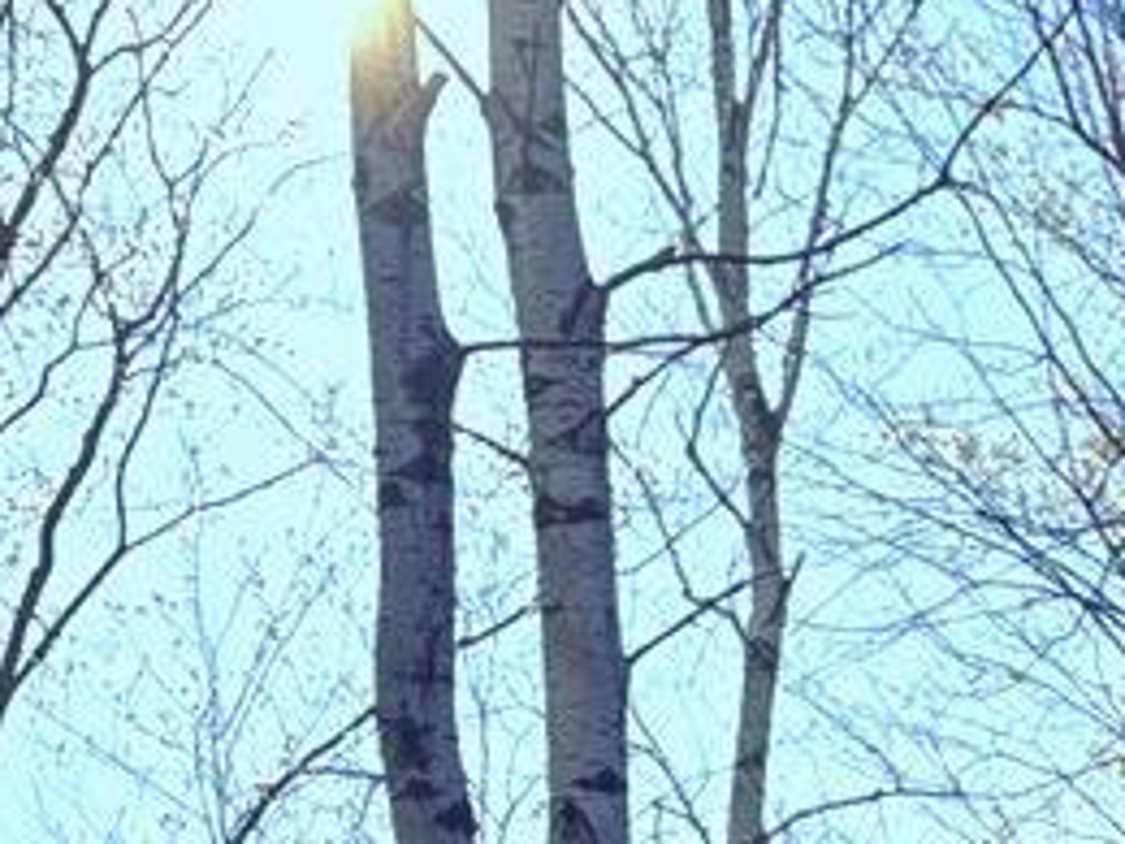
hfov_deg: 11.6
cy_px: 1987
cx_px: 1852
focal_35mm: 160
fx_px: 5200
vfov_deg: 8.5
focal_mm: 5.96
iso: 50
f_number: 1.6
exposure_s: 1/1901
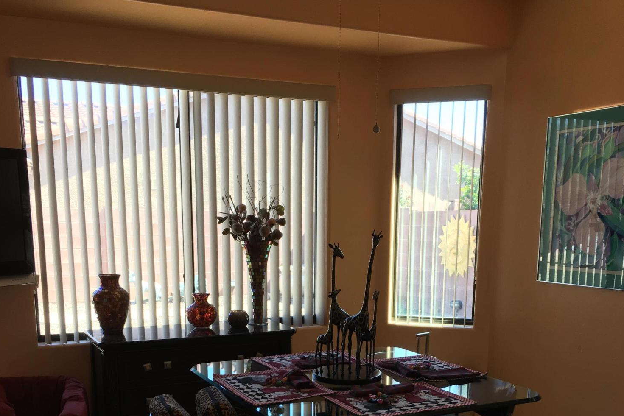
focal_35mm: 41
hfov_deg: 47.4
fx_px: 711
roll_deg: +0.0
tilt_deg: -11.1
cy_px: 360
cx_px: 313
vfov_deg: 31.4
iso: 40
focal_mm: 4.15
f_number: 2.2
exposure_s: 1/120
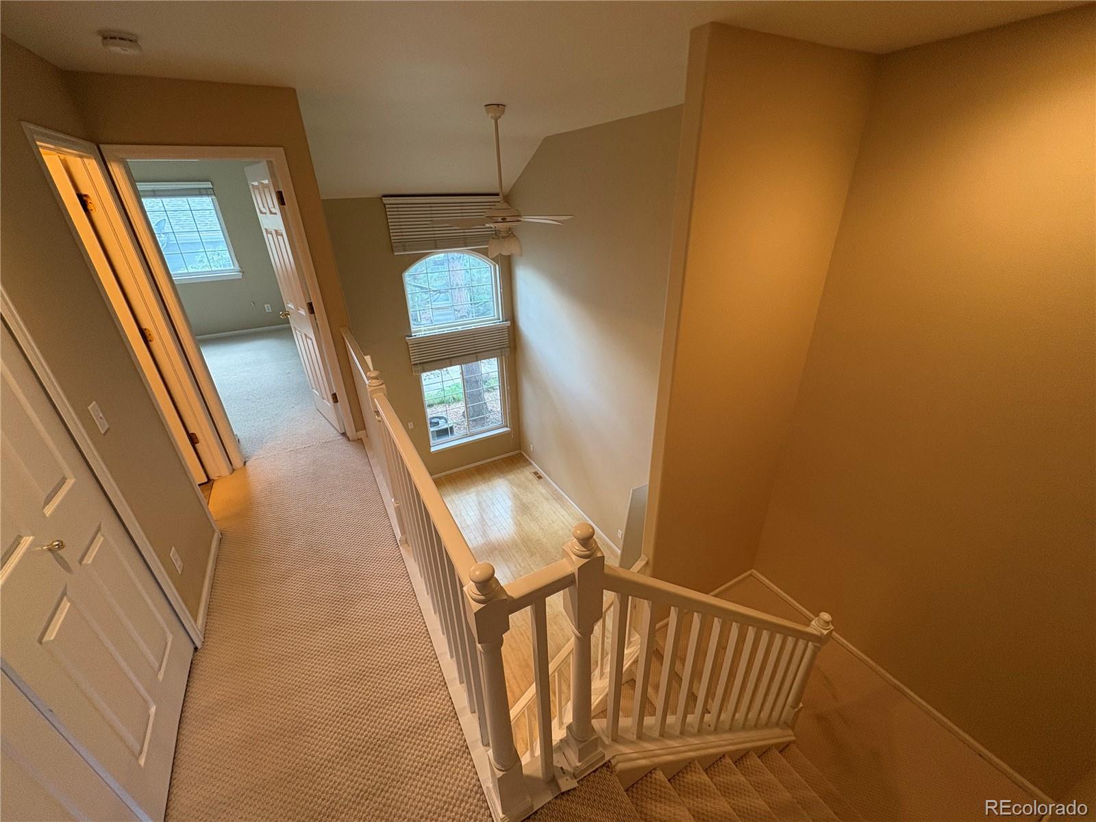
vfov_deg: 85.7
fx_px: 443
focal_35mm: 14
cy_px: 411
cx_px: 548
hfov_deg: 102.1
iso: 160
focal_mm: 2.22
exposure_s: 1/60
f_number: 2.2
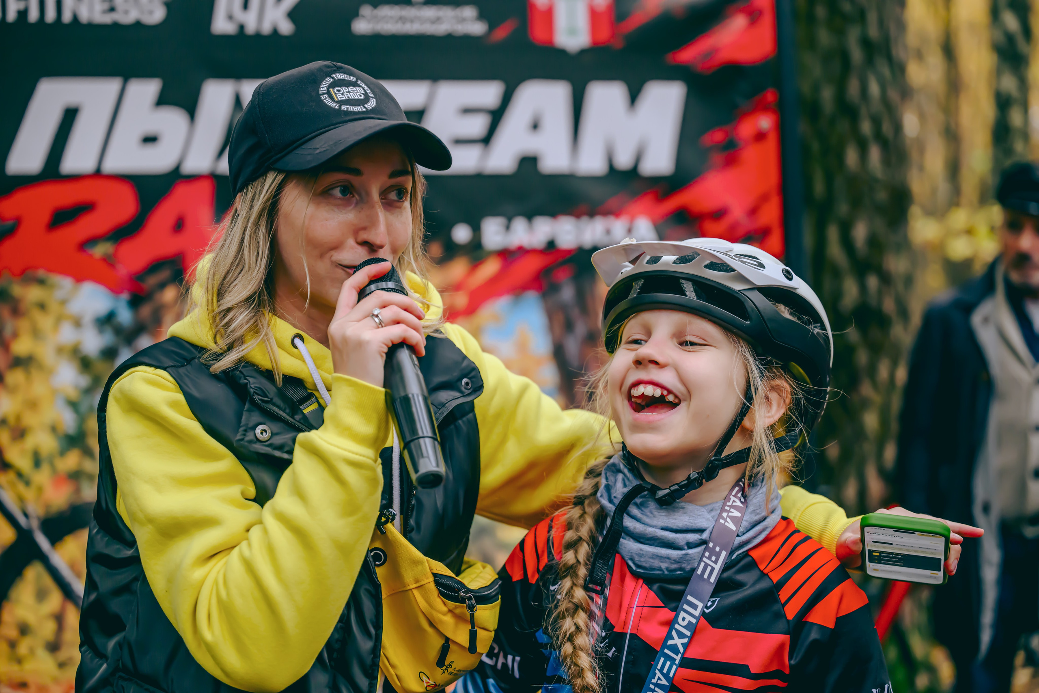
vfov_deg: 19.5
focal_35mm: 70
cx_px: 520
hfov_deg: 28.8
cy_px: 346
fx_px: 2020
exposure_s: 1/1000
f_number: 2.8
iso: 1800
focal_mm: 70
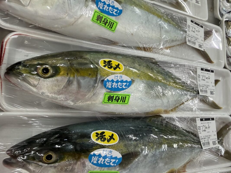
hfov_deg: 71.6
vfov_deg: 56.8
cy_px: 86
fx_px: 160
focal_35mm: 24
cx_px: 116
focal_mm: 2.22
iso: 200
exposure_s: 1/120
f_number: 2.2
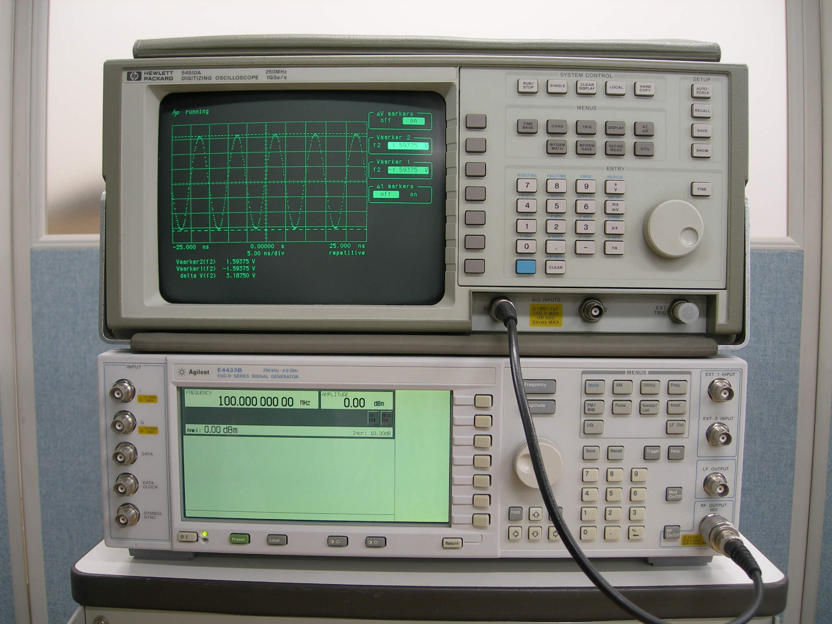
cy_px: 312
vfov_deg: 37.7
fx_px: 913
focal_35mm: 38
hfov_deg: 49.0
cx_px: 416
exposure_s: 1/11.1
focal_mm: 7.8
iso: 50
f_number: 2.8
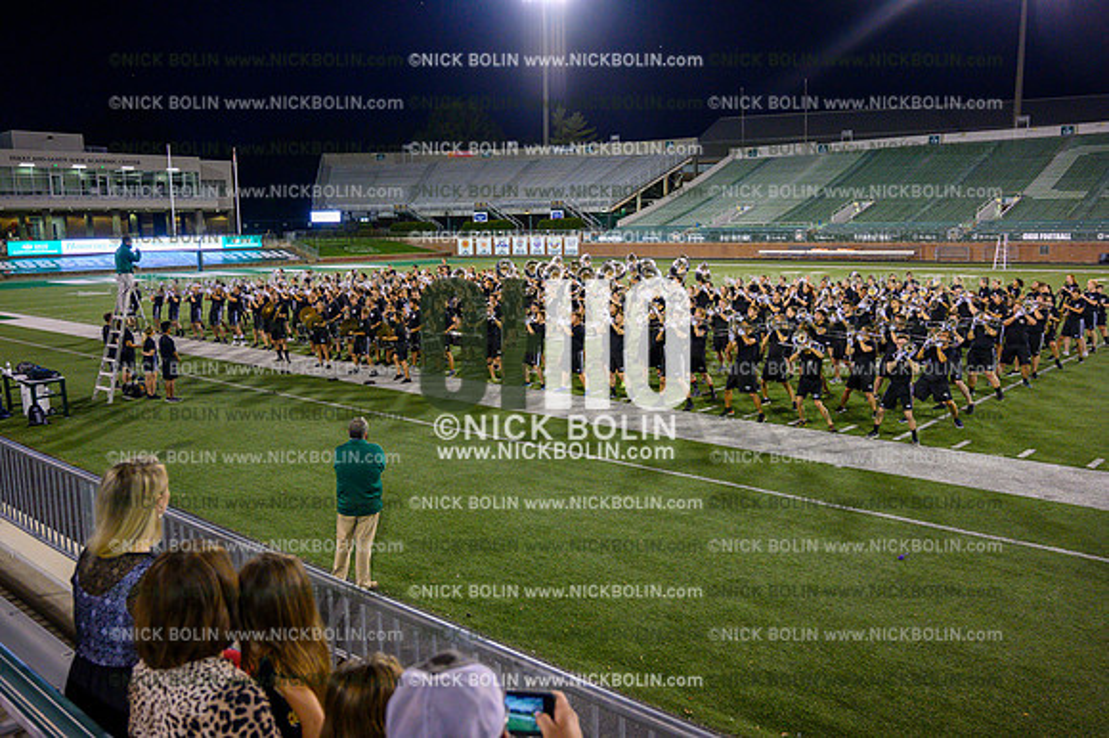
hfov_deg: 62.0
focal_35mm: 30
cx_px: 554
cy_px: 369
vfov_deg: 43.6
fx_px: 924
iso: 4000
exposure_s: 1/1000
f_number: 4
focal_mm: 30
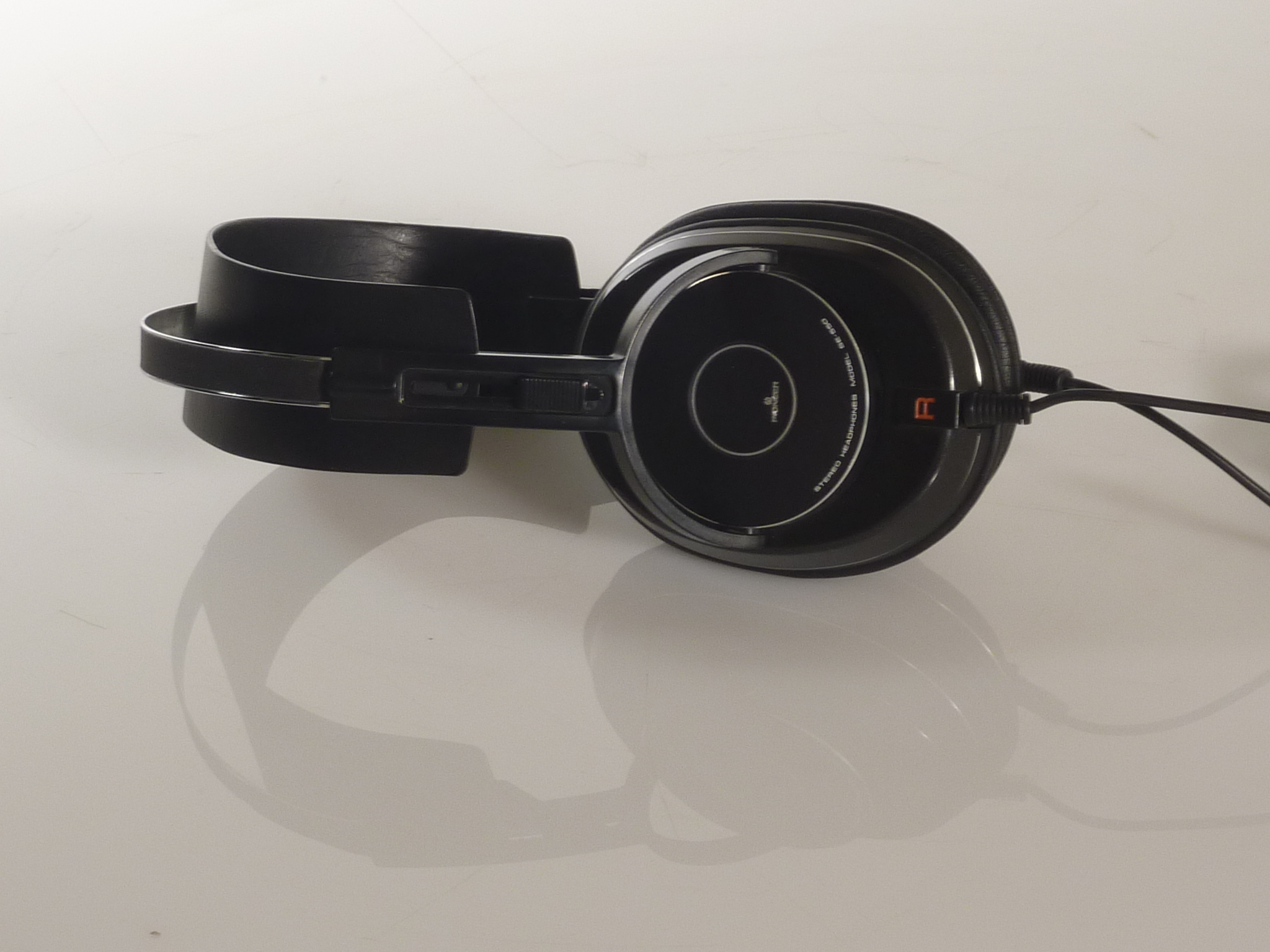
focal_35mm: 106
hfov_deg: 18.5
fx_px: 3889
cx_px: 635
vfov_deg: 14.0
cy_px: 476
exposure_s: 1/40
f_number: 3.9
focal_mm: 9.7
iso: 80
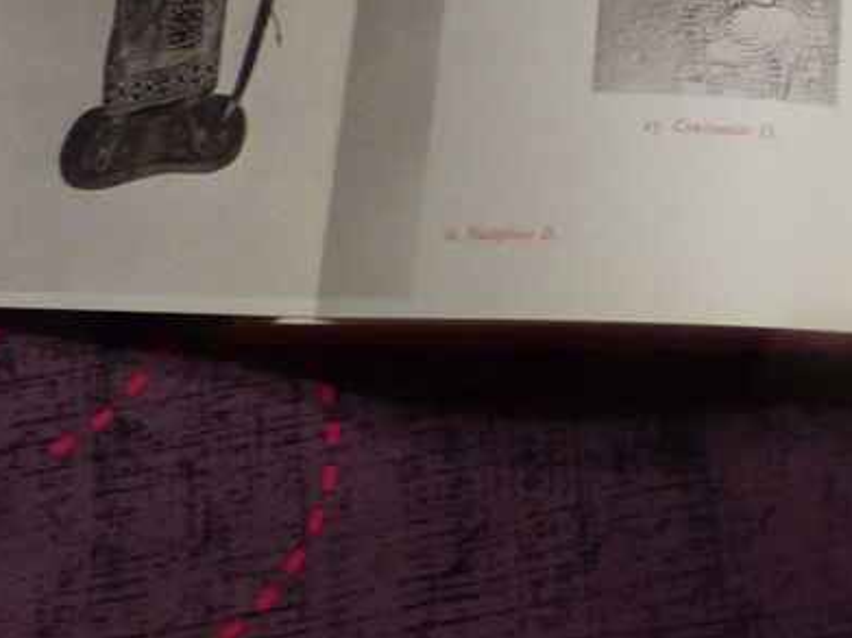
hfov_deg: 27.9
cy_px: -76
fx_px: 1575
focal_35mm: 64
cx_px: 906
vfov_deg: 21.6
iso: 400
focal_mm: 4.5
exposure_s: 1/30
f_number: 2.8
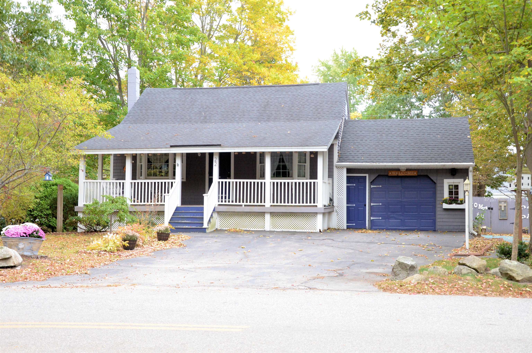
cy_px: 176
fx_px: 664
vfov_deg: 29.7
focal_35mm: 45
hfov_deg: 43.7
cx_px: 266
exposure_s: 1/125
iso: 1250
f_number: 8
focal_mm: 30
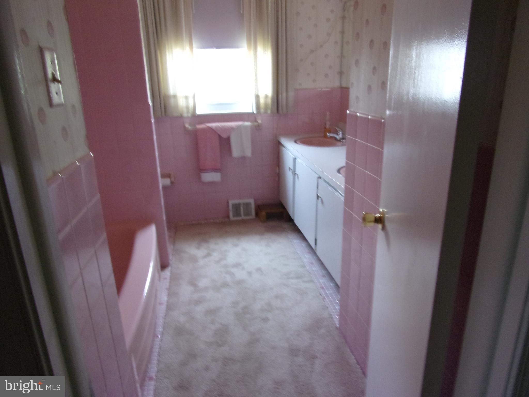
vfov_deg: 56.8
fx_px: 367
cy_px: 198
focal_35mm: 24
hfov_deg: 71.6
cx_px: 264
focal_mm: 4.3
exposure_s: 1/19
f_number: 3.3
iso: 200
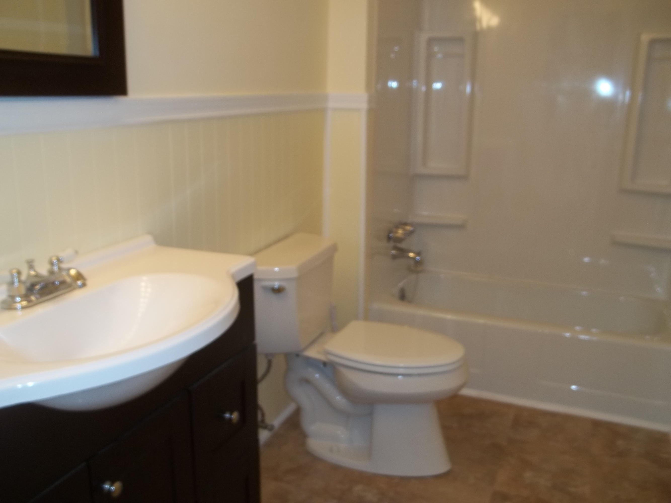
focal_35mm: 33
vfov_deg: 42.9
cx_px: 336
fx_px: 640
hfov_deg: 55.4
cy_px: 252
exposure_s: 1/30
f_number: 3.3
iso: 64
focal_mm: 5.9
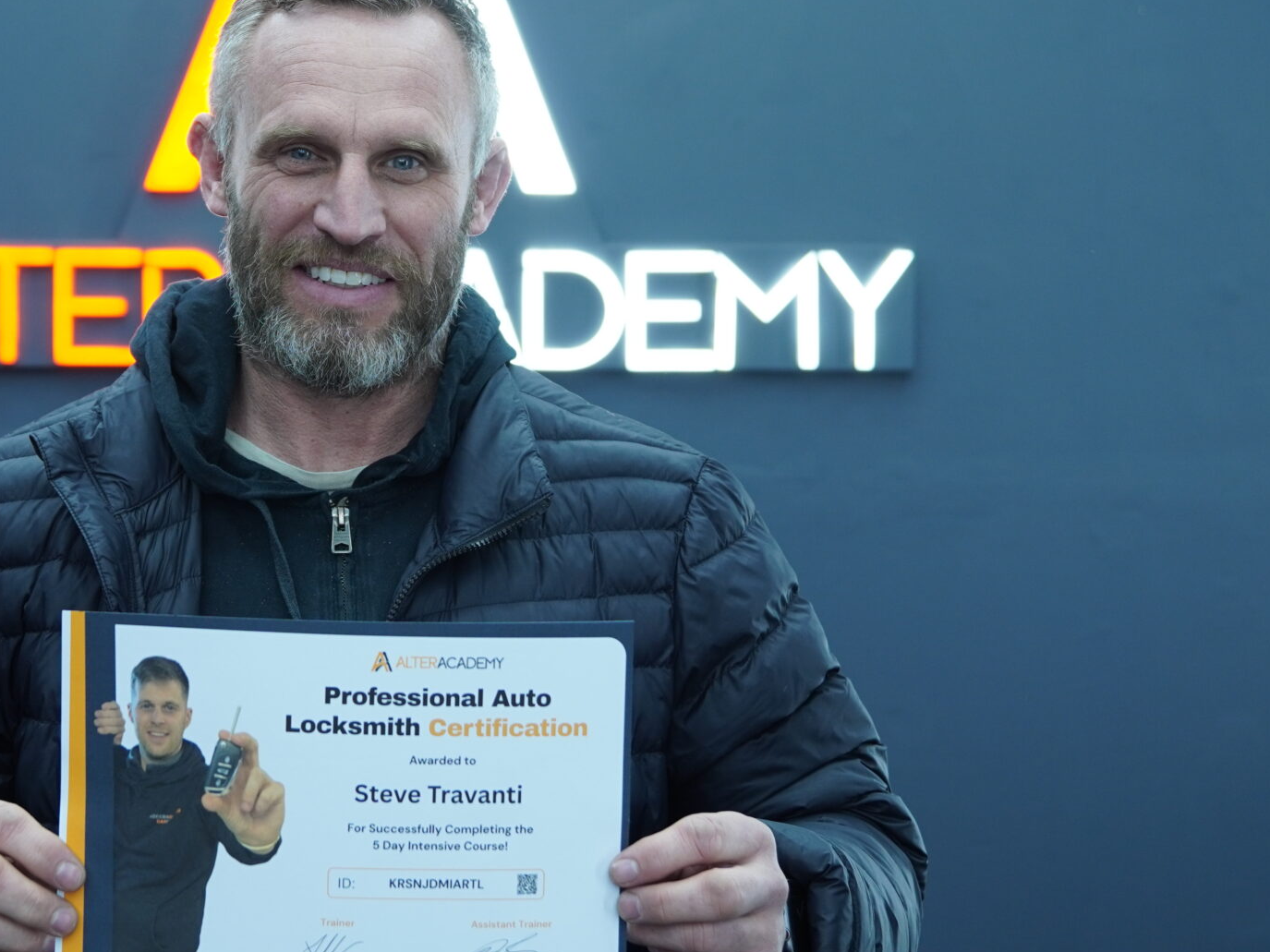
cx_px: 364
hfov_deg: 24.9
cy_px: 231
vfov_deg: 18.8
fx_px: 2858
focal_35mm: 78
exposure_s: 1/125
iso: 250
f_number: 2.8
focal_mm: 29
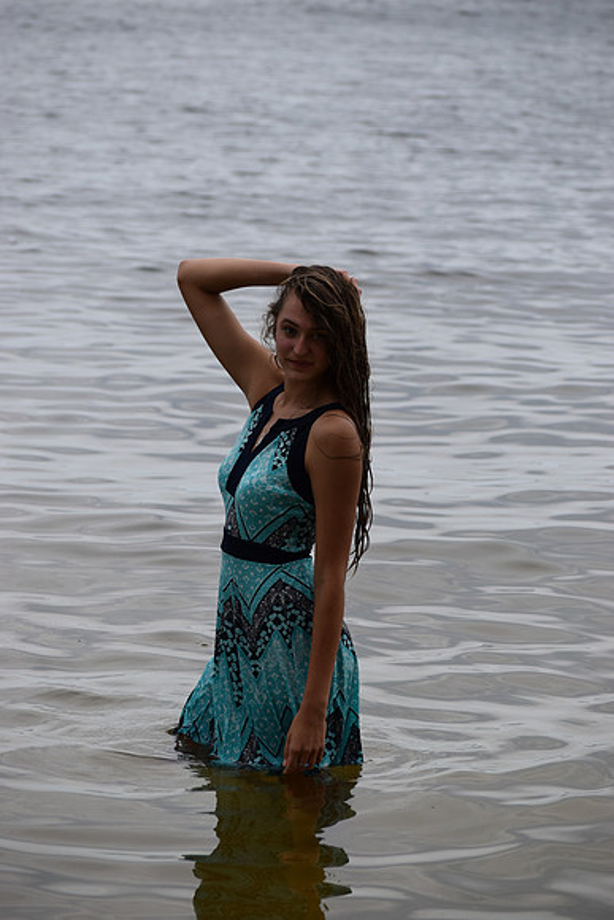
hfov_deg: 9.0
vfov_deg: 13.4
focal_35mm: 153
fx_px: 3912
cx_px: 307
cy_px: 460
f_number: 5
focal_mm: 102
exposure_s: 1/1250
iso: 400
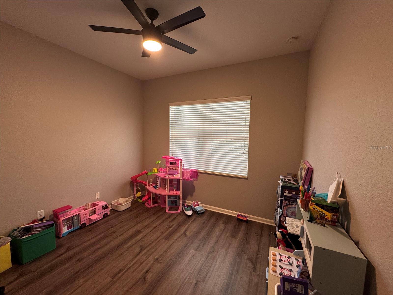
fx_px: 159
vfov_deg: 85.7
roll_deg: -1.6
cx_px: 196
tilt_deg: -5.1
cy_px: 148
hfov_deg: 102.1
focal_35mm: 14
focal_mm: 2.22
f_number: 2.2
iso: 160
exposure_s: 1/60
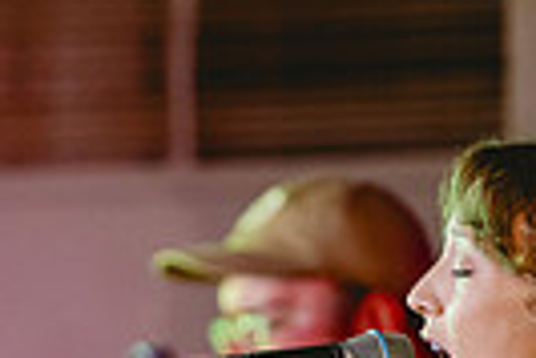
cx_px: 193
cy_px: 525
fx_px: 12982
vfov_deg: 1.6
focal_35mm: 871
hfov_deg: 2.4
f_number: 2.8
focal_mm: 200
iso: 1250
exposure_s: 1/250
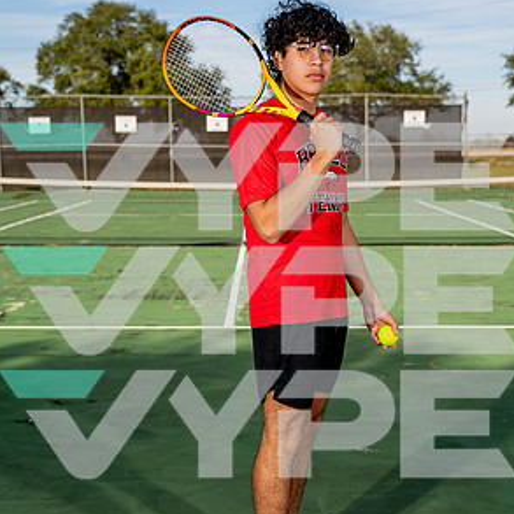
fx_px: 1008
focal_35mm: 60
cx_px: 261
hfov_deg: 28.6
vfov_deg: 28.6
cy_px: 302
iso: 100
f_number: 4
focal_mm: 46
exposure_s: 1/1250
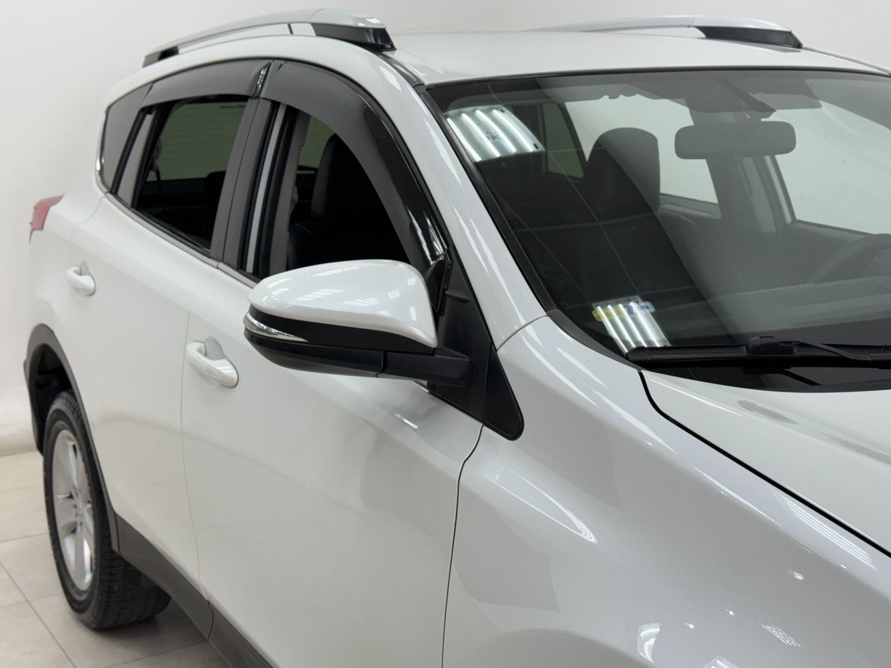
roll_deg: +1.7
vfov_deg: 30.3
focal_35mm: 48
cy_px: 334
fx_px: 1235
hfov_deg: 39.7
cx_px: 446
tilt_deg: -10.3
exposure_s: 1/120
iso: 50
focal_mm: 6.76
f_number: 1.78
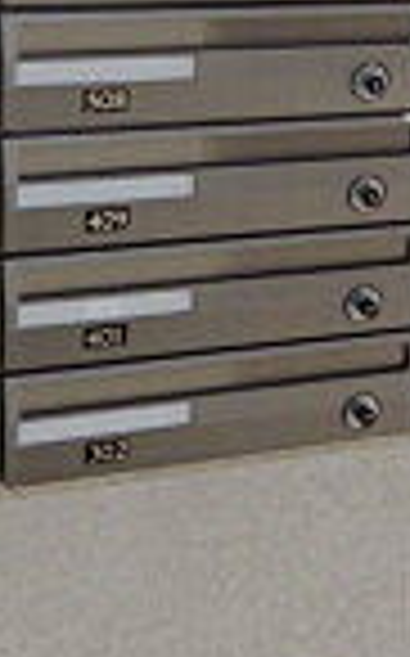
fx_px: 1827
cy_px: 68
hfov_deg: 11.9
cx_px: 712
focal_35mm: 102
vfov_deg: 20.0
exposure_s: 1/45
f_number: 3.1
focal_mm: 4
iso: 200
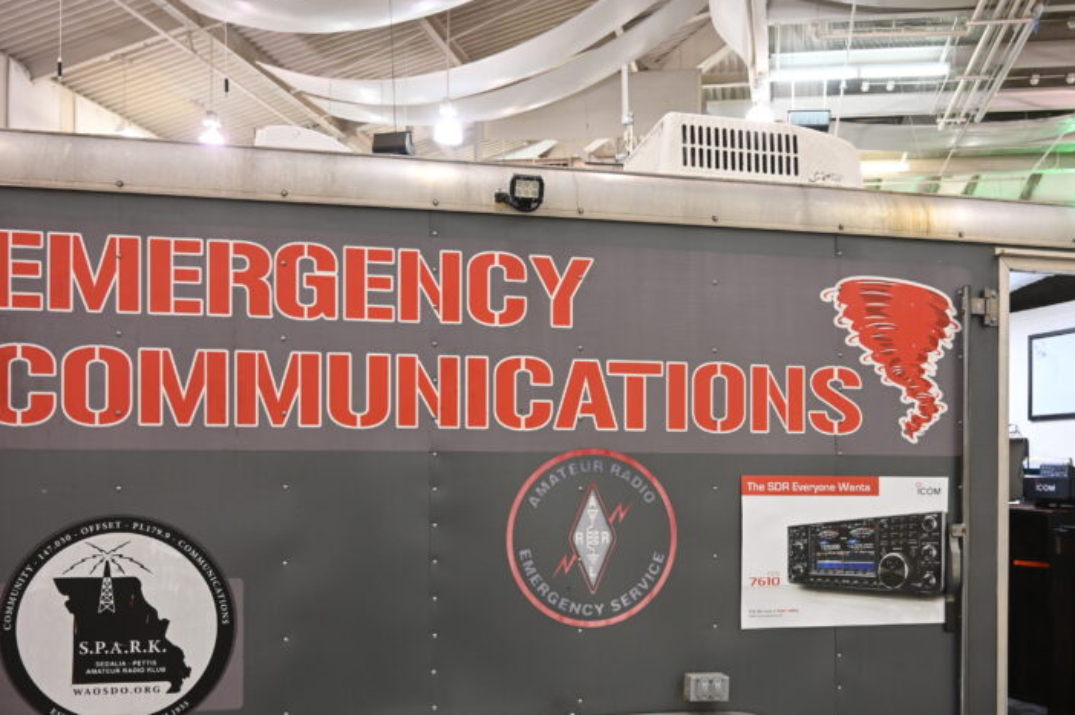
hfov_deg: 54.2
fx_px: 1044
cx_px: 623
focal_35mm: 35
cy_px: 475
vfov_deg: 37.4
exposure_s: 1/125
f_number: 4
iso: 1800
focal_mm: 24
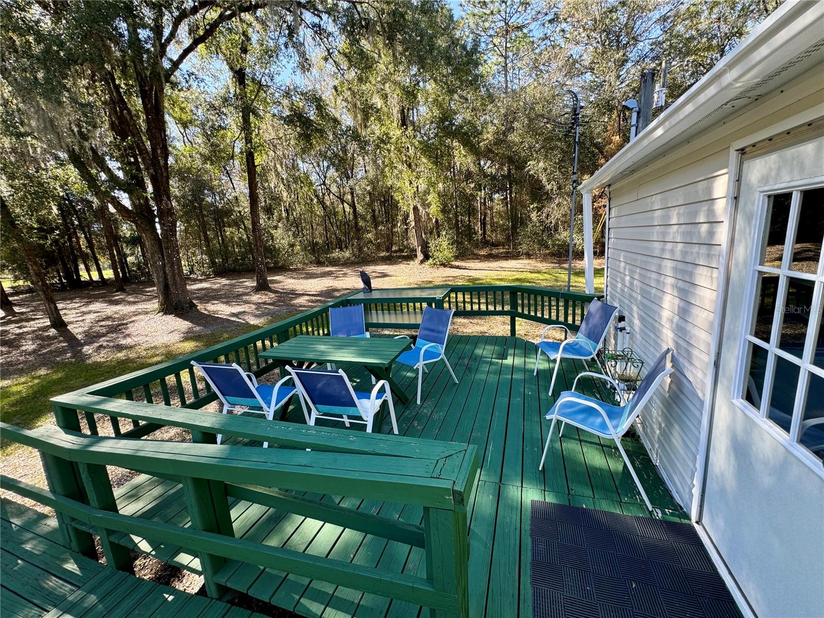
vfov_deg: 85.7
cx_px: 412
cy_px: 309
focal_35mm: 14
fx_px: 333
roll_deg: +4.9
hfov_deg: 102.1
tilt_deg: -12.1
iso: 40
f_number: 2.2
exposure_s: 1/193
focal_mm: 2.22
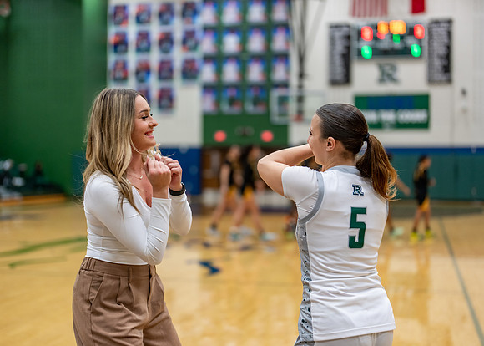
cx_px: 242
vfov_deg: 27.0
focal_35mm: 52
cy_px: 173
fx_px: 720
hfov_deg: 37.2
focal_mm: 50
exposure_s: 1/800
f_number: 1.2
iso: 800
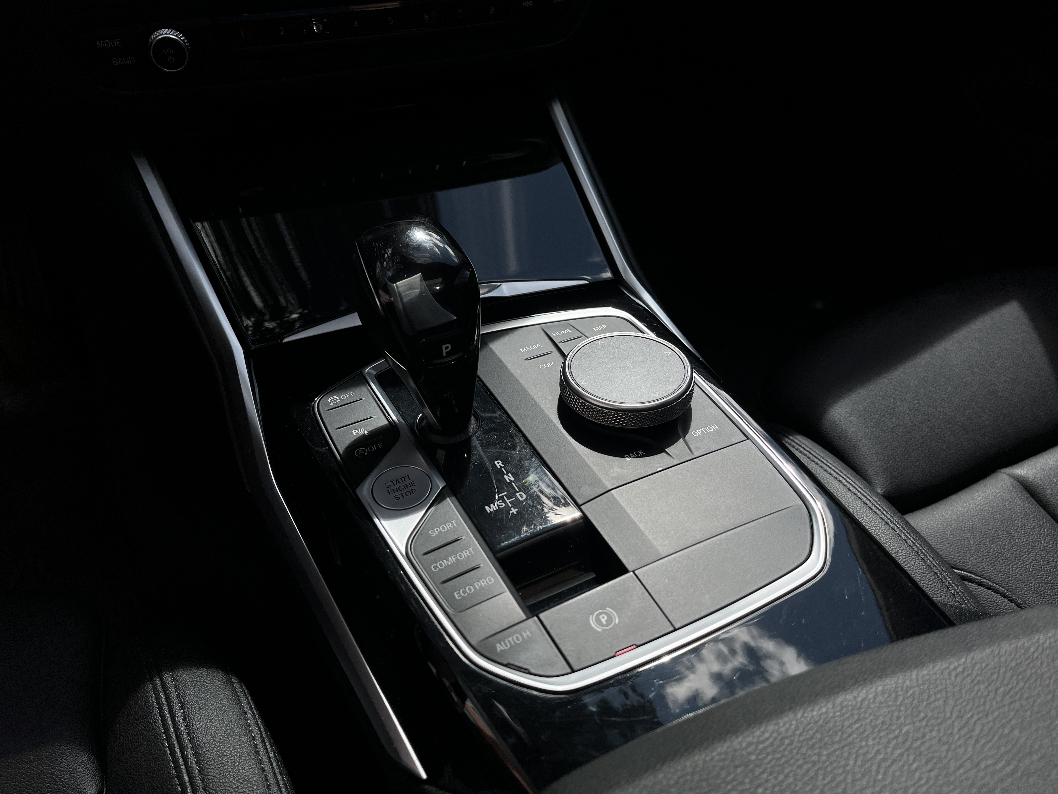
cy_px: 397
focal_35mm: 26
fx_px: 795
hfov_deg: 67.3
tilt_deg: -40.8
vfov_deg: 53.1
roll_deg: -1.4
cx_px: 529
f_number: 1.6
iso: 50
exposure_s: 1/1623
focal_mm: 5.1
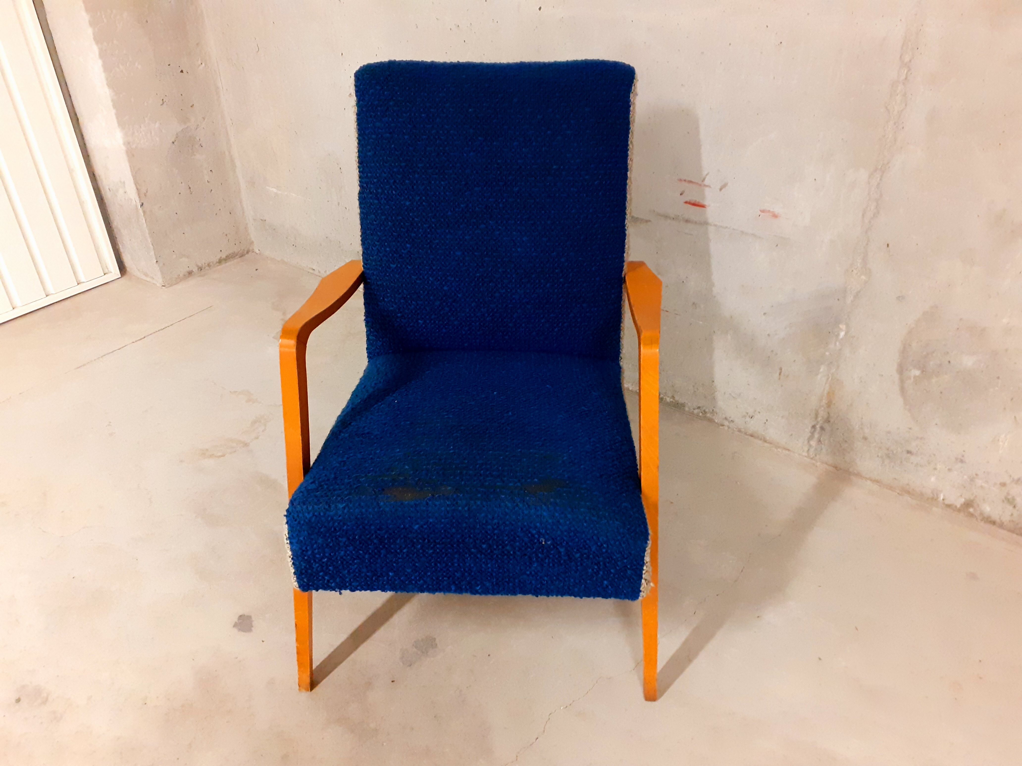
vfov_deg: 51.4
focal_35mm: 27
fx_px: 797
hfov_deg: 65.3
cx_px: 511
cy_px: 383
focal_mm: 3.6
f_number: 1.9
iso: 320
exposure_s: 1/25
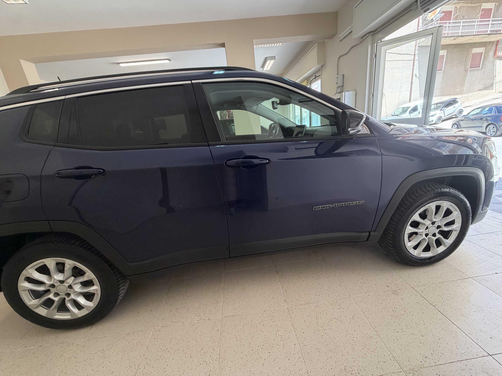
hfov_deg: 102.1
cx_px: 251
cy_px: 188
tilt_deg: -16.8
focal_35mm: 14
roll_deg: +6.2
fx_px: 203
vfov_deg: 85.7
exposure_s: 1/100
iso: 200
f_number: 2.2
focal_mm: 2.22
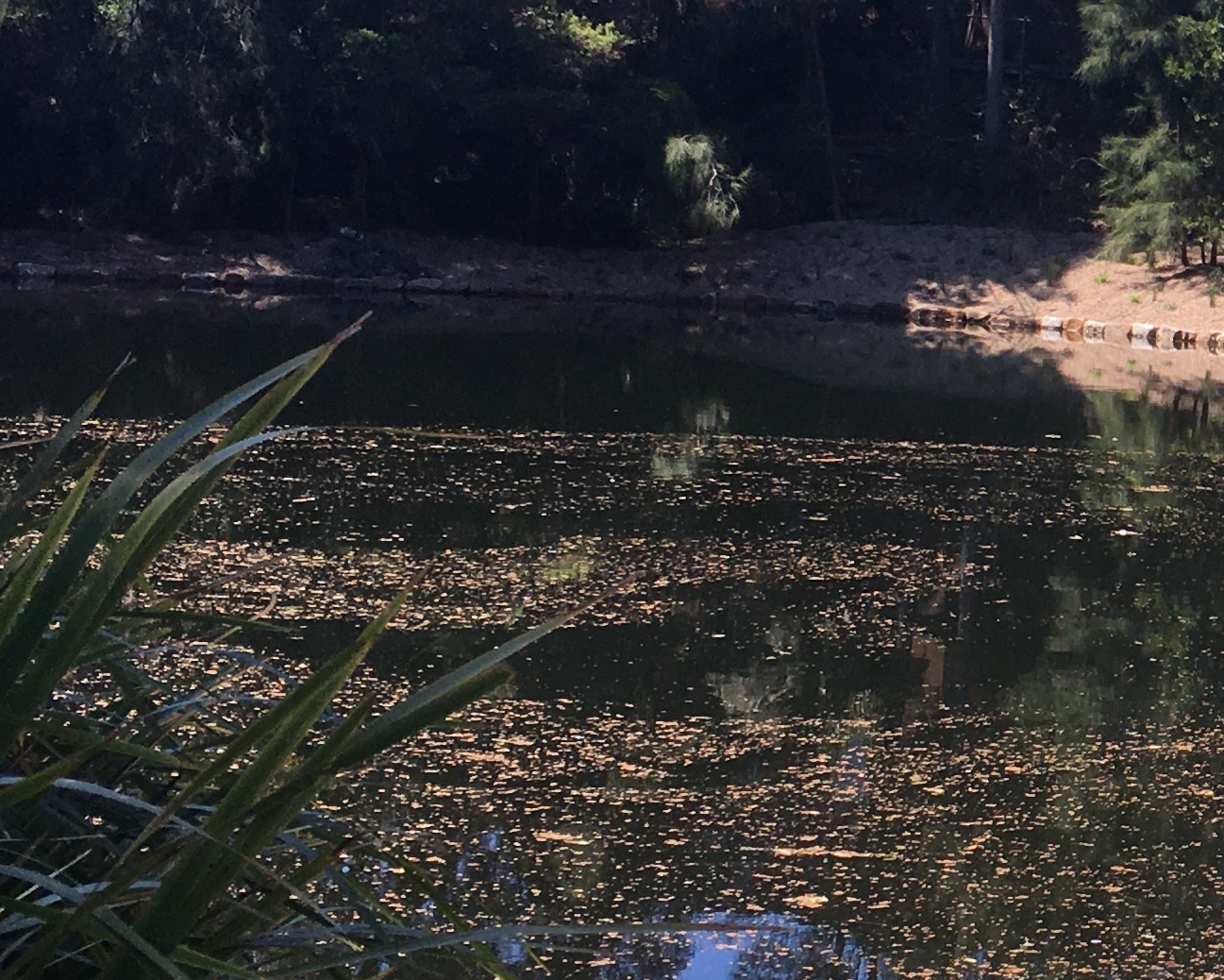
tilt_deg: -2.4
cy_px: 392
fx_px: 3188
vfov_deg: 17.5
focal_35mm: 88
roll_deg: -4.6
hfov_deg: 19.7
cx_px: 1651
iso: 25
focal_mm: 4.15
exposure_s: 1/693
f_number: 2.2
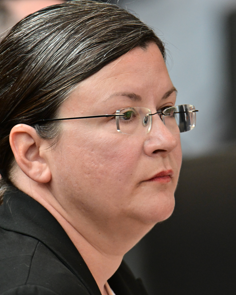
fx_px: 7945
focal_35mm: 910
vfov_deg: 2.1
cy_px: 137
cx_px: 114
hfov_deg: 1.7
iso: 3200
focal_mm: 600
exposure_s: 1/500
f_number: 6.3
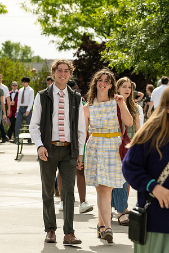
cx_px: 93
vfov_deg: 11.3
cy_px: 126
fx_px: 1278
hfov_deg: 7.6
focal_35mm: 182
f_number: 5
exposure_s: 1/2000
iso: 250
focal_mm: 110
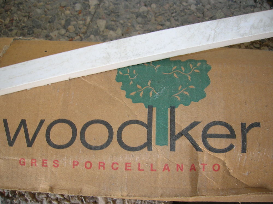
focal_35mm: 34
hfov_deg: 54.0
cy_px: 102
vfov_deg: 41.7
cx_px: 136
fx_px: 268
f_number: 2.9
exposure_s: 1/30
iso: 50
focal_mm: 5.7
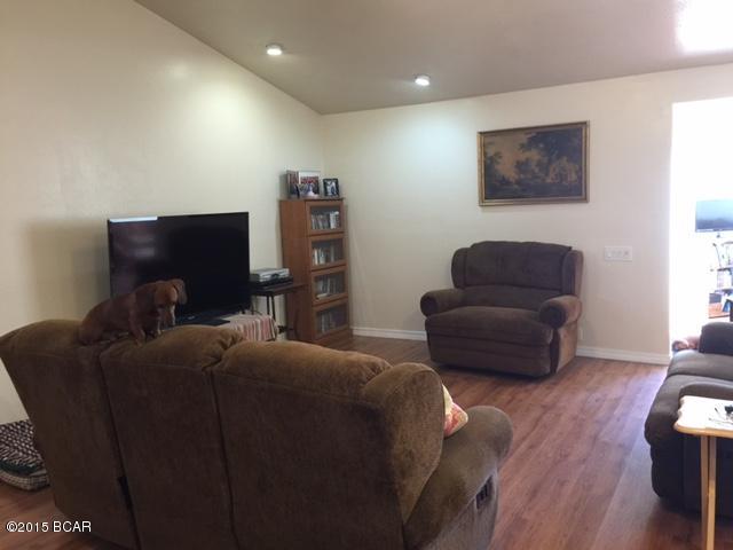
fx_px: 614
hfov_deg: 61.7
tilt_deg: -6.1
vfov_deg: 48.2
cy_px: 275
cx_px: 366
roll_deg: +1.5
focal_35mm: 29
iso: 125
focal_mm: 4.15
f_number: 2.2
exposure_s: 1/15
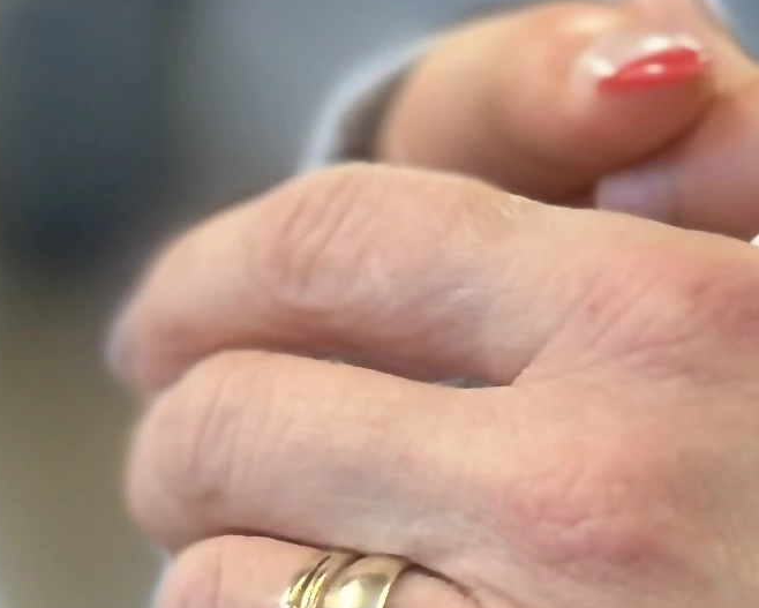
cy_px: 997
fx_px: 6450
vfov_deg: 5.3
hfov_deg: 6.7
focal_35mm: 287
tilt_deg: -11.6
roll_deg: +0.7
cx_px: 925
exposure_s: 1/60
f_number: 1.78
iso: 160
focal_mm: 6.86
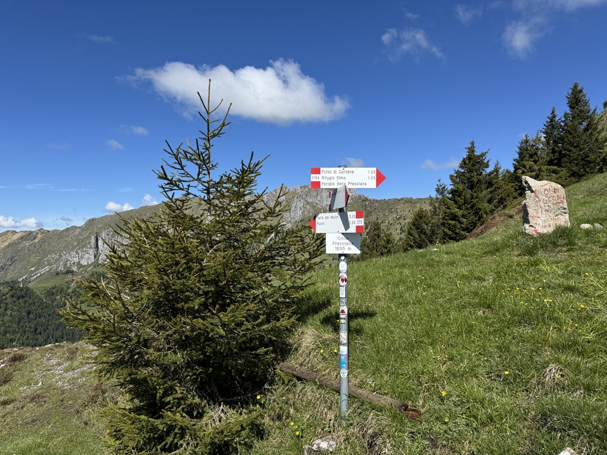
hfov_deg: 71.6
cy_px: 228
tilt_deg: +0.4
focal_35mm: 24
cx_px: 304
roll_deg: -0.4
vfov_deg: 56.8
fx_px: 421
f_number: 1.78
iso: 80
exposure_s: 1/4950
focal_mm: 6.76
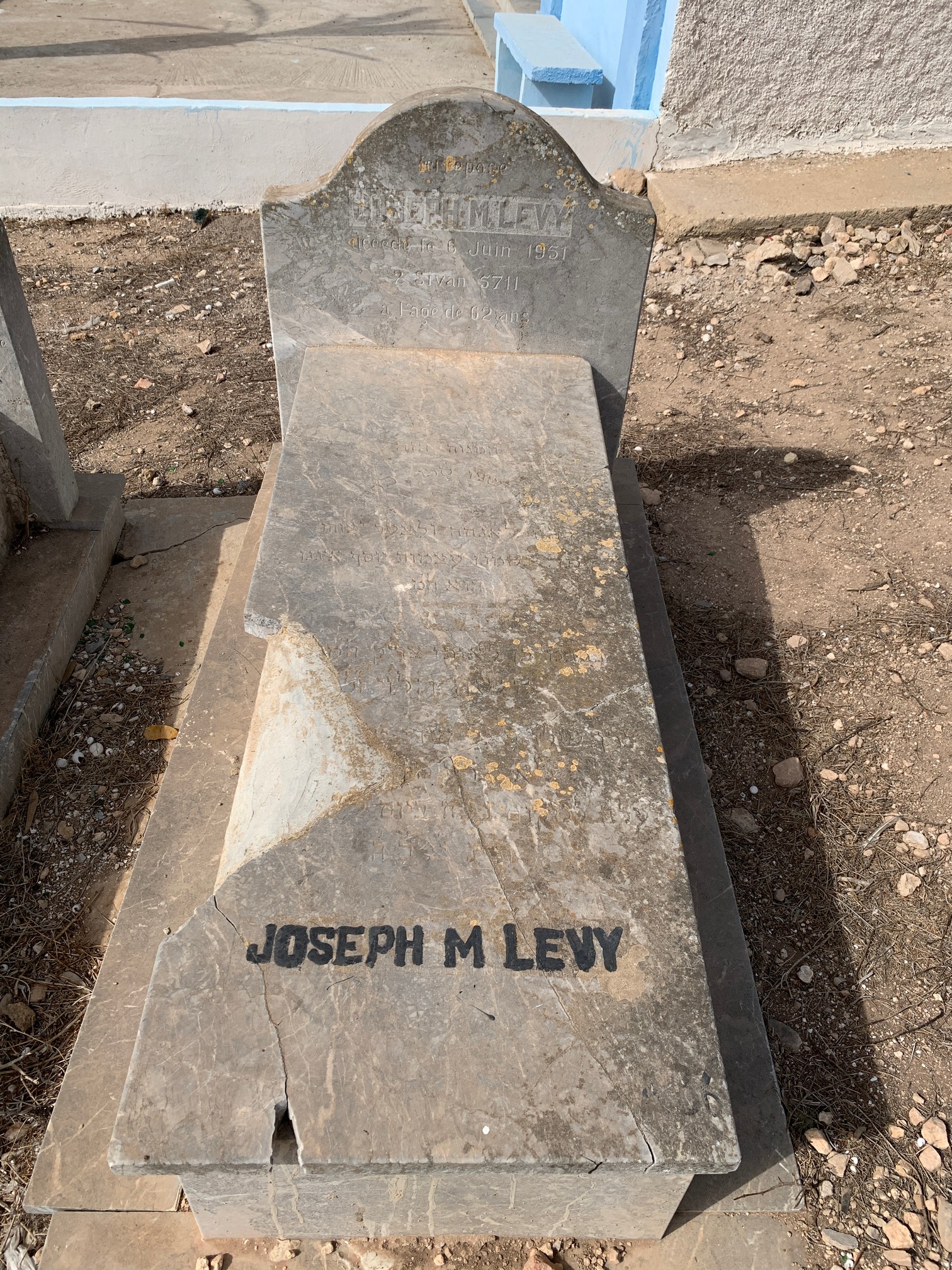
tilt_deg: -40.7
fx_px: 953
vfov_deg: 67.3
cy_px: 635
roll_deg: -5.5
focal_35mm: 26
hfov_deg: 53.1
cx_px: 476
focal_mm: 4.25
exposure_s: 1/3521
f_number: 1.8
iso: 25
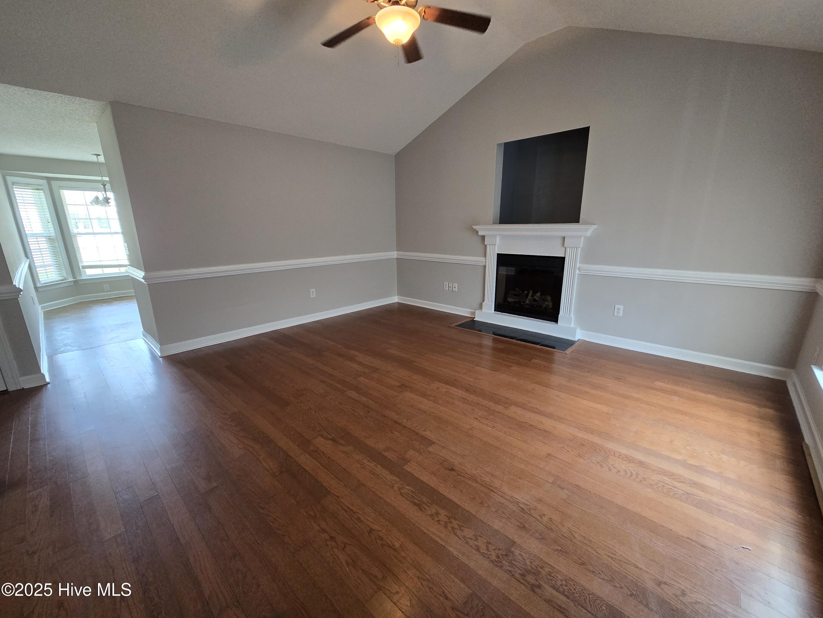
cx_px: 412
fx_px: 309
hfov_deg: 106.2
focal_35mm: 13
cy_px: 309
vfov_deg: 89.9
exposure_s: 1/60
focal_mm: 2.2
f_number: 2.2
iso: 250
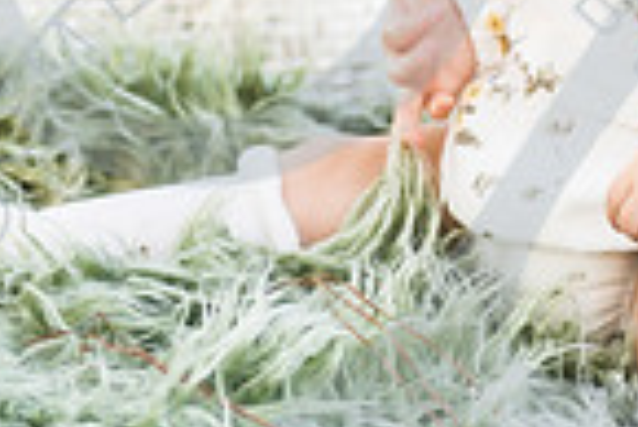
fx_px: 3406
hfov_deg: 10.7
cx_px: 554
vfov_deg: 7.1
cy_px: -44
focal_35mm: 192
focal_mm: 62
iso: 200
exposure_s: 1/400
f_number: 2.8
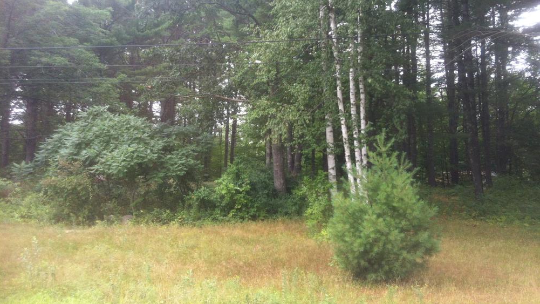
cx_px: 274
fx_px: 558
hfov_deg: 51.6
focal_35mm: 39
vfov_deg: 30.3
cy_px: 120
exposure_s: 1/120
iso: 100
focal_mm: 3.85
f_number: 2.8
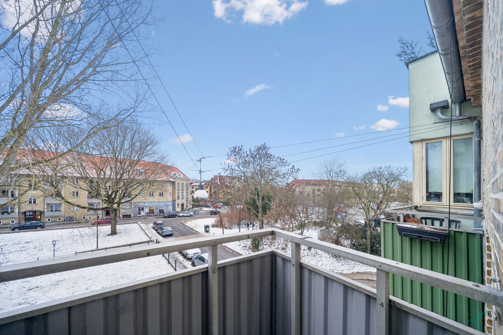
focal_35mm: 12
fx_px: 168
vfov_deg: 90.0
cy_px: 168
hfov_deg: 112.6
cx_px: 252
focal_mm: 12
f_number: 5.6
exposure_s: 1/40
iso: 160
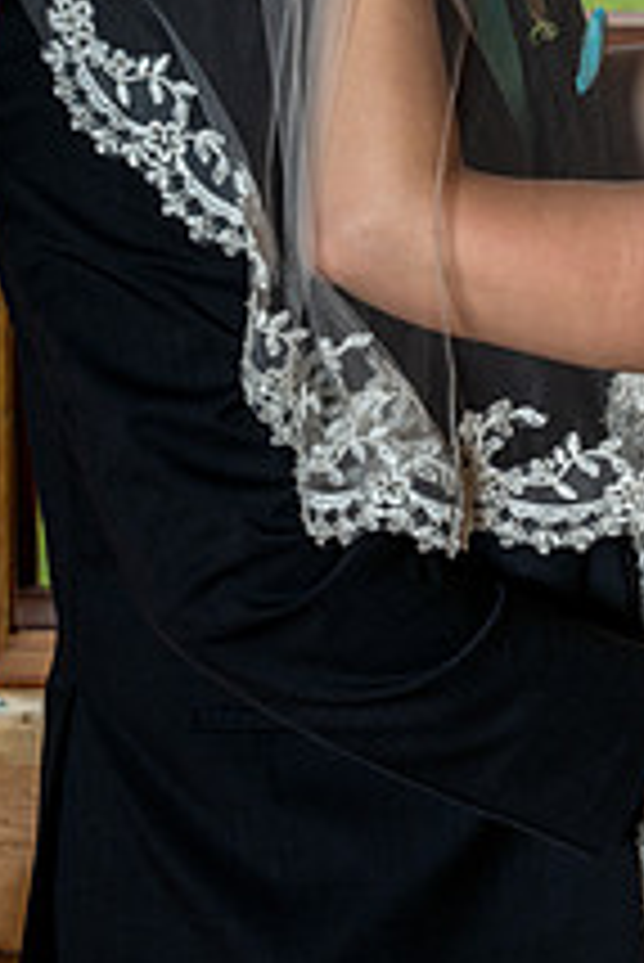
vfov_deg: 19.2
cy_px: 126
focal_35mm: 105
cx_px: 612
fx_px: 2813
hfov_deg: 12.9
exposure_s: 1/250
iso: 100
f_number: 8
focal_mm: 50
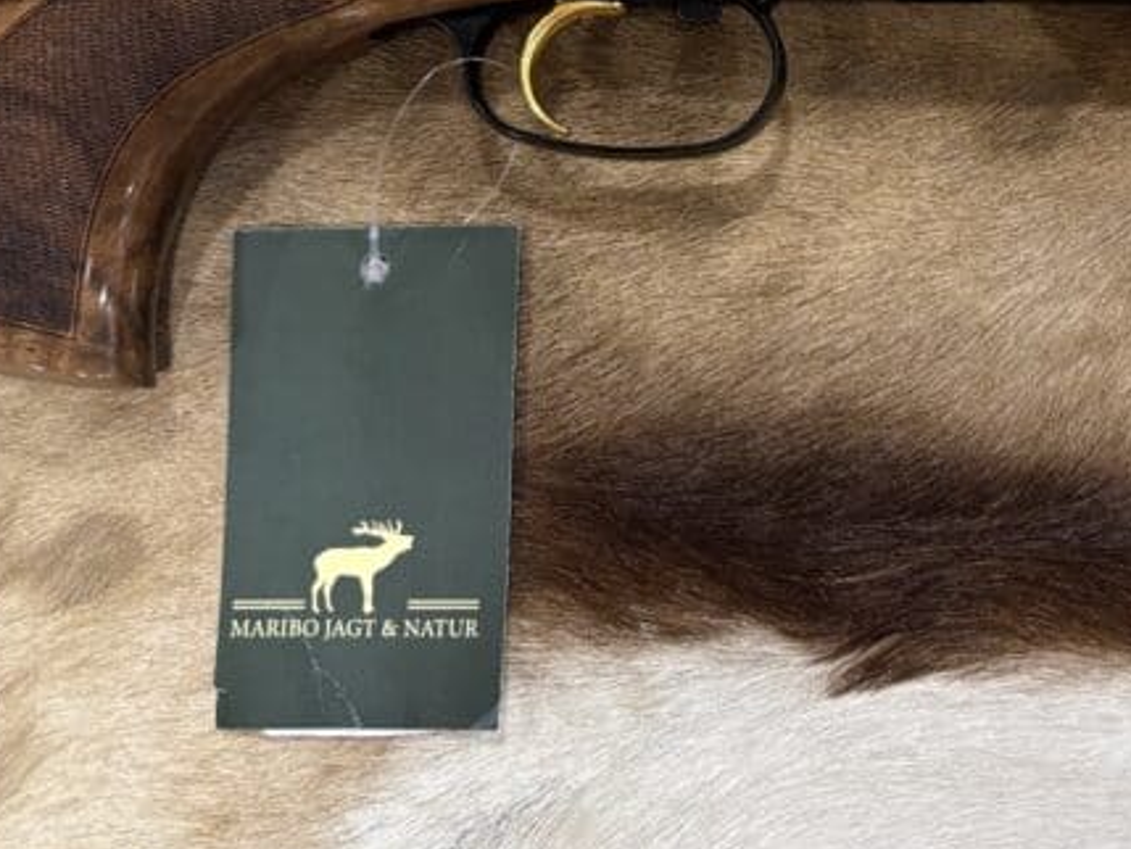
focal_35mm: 62
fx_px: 2026
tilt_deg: -77.8
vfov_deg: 22.7
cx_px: 975
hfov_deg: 30.1
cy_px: -5
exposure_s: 1/60
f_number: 1.6
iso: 160
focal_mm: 5.96
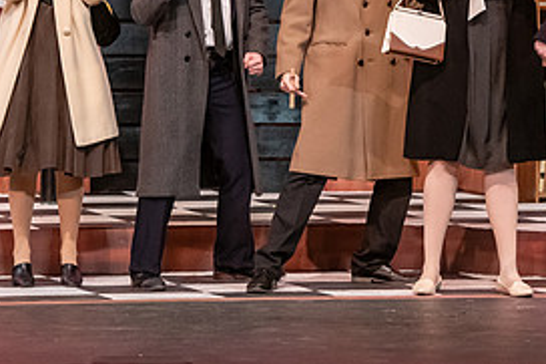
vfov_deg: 5.3
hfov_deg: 7.9
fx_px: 3941
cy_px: 27
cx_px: 357
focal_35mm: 260
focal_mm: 122
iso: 3200
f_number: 3.5
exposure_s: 1/200
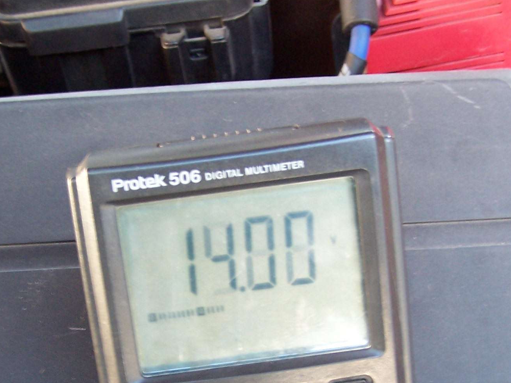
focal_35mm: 67
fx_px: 989
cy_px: 292
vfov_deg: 21.7
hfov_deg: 29.0
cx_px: 240
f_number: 2.8
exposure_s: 1/20
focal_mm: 6.3
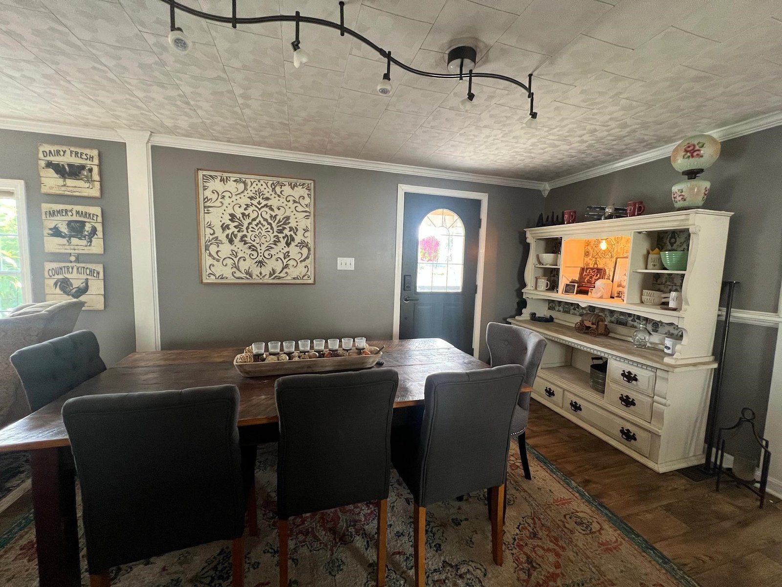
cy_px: 294
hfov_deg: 106.2
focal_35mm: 13
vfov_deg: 89.9
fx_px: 294
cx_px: 391
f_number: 1.8
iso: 320
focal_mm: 1.57
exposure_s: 1/60
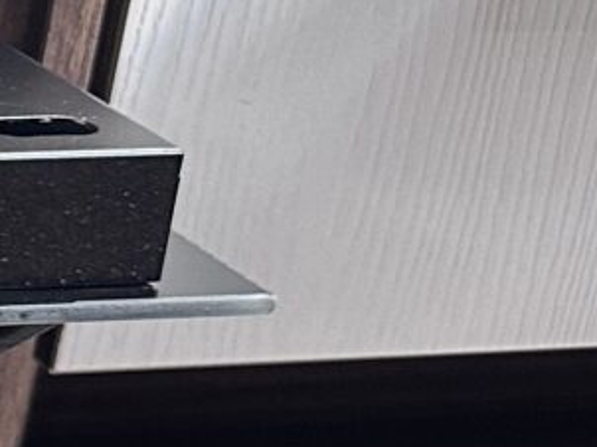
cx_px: -1313
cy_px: 342
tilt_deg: -24.6
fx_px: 2809
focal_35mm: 163
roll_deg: +0.7
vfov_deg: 9.1
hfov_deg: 9.2
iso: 250
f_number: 1.78
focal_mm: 6.86
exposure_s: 1/107
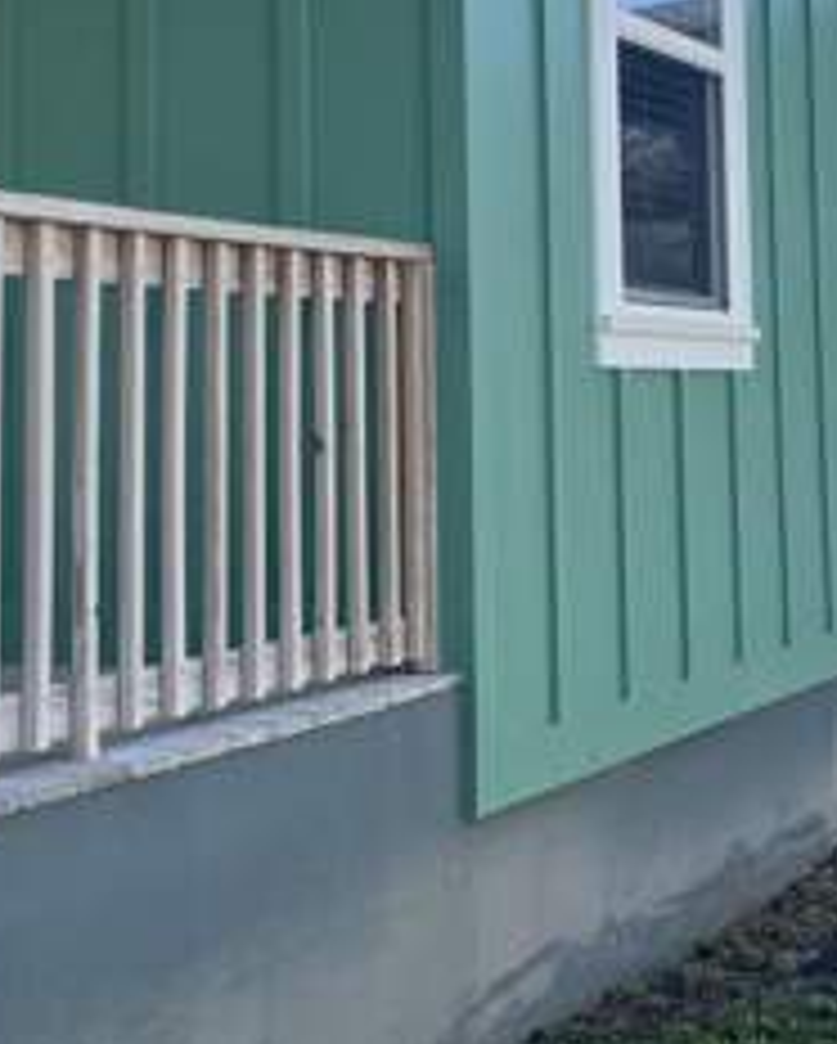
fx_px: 2165
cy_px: 207
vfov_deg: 26.6
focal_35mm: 70
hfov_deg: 21.6
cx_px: 652
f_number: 1.6
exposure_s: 1/1441
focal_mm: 5.1
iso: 50
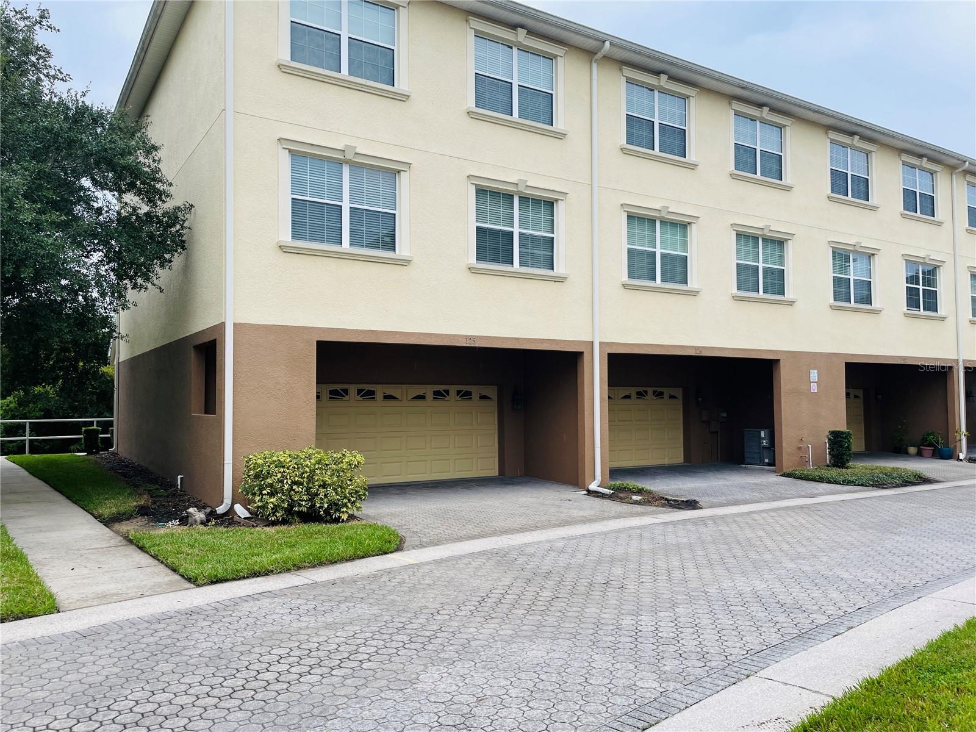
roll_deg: -0.5
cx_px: 488
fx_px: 733
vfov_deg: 53.1
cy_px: 366
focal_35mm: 26
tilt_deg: +3.2
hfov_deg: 67.3
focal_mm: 4.2
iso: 32
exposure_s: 1/284
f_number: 1.6
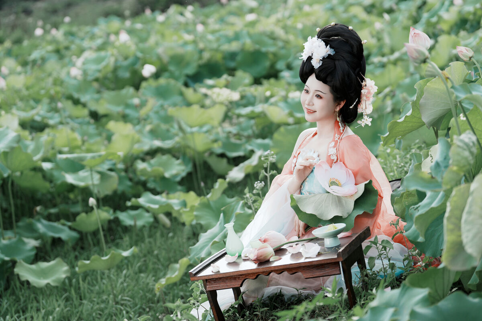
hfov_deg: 23.4
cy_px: 160
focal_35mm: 87
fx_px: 1165
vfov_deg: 15.7
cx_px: 241
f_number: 3.2
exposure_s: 1/1600
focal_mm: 87
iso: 400
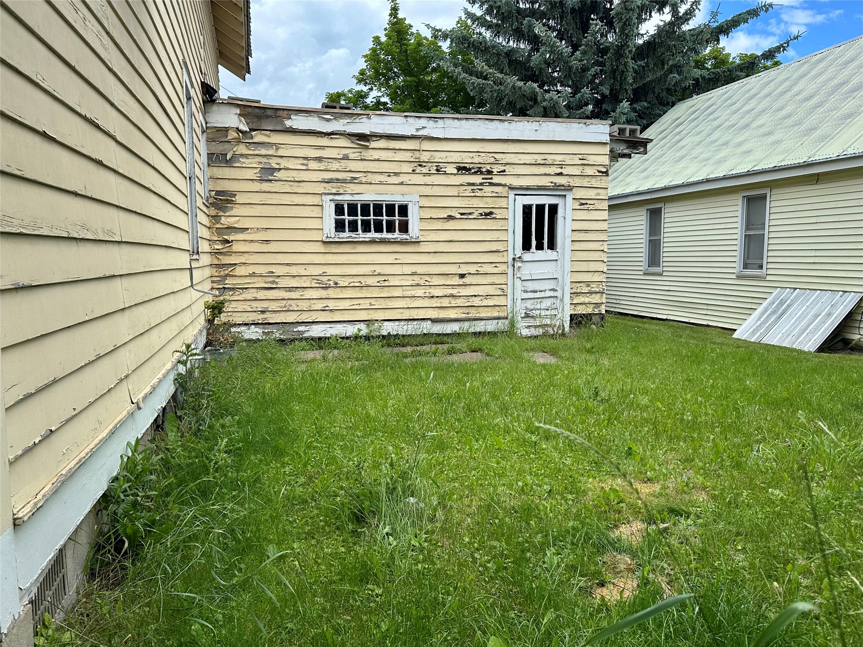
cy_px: 324
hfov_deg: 71.6
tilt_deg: -4.5
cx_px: 432
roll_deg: +0.8
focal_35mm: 24
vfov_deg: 56.8
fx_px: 598
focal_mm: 6.86
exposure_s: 1/2967
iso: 80
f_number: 1.78
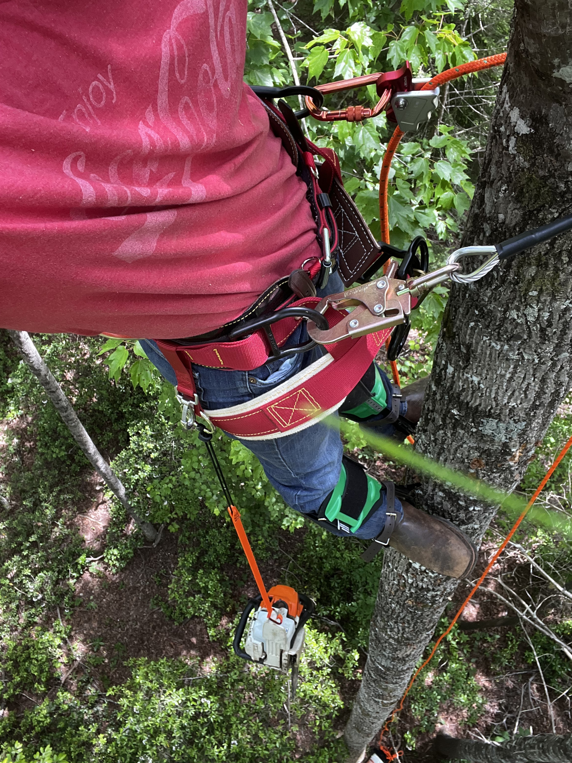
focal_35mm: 30
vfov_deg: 60.0
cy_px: 382
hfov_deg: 46.8
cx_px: 286
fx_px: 661
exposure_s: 1/119
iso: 100
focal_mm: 2.71
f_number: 2.2
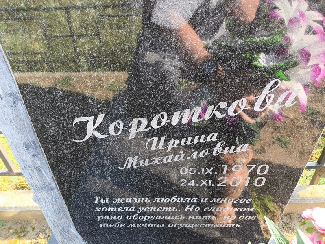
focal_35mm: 25
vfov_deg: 54.9
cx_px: 162
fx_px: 235
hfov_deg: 69.4
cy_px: 122
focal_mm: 4.71
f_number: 1.7
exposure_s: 1/108
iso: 50
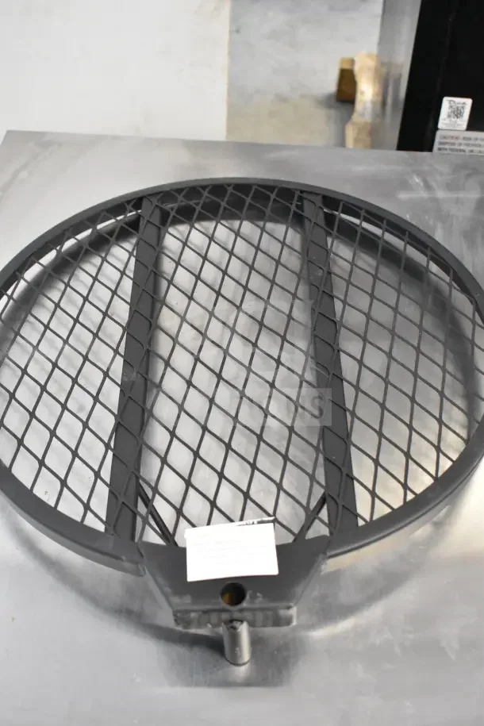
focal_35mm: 44
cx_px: 242
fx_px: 877
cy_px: 363
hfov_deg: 30.8
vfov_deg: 45.0
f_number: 4.5
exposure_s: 1/80
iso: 6400
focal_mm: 29
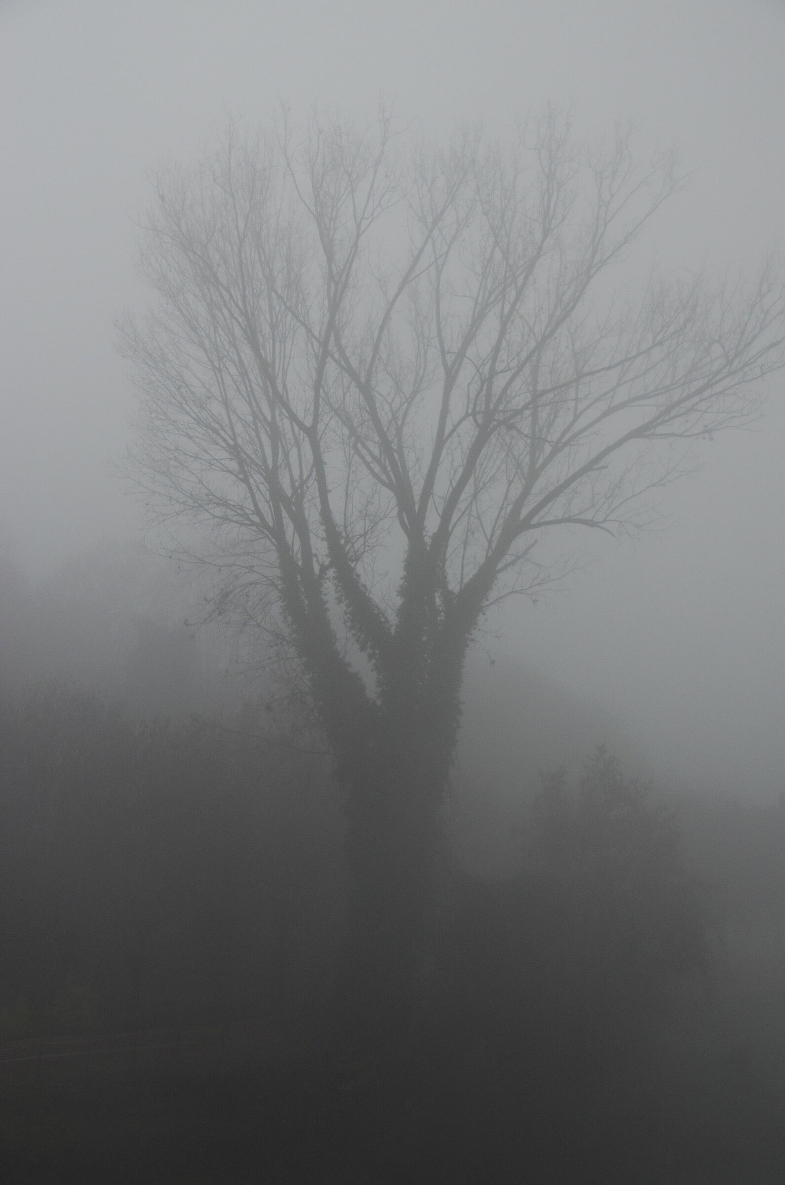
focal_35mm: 48
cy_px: 592
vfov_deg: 41.2
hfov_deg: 28.0
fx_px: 1577
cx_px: 392
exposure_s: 1/5000
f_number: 4.2
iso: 1000
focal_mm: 32
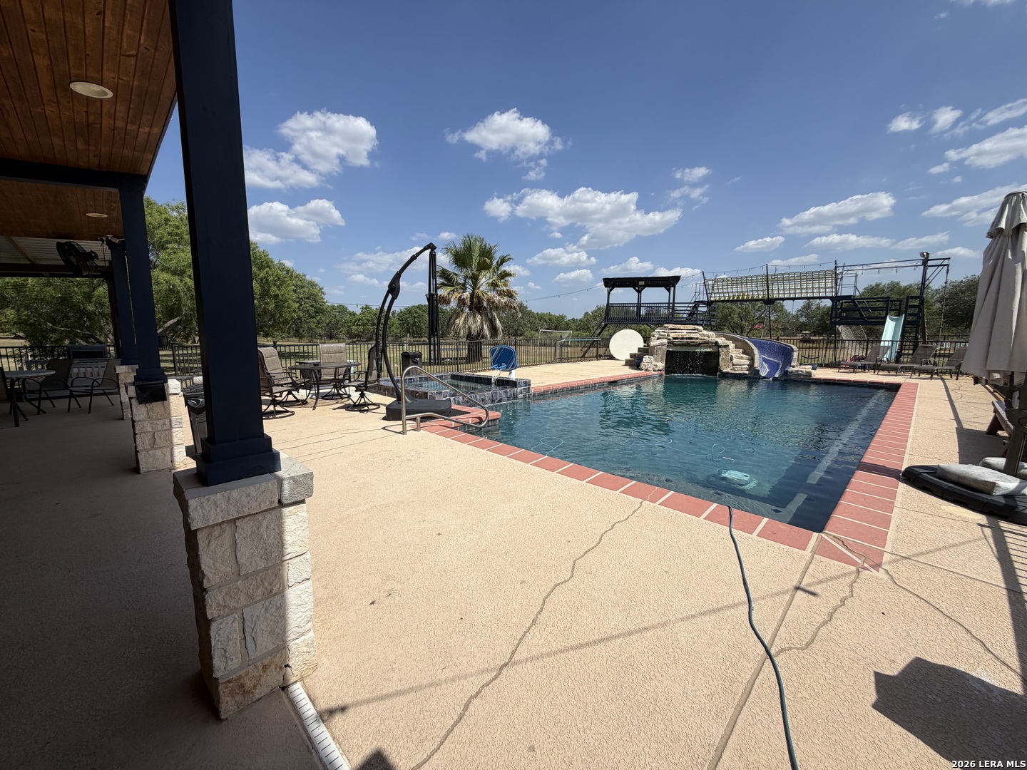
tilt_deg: -8.2
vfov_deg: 85.7
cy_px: 385
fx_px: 415
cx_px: 514
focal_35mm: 14
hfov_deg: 102.1
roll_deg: -0.2
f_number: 2.2
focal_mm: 2.22
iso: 20
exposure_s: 1/1464
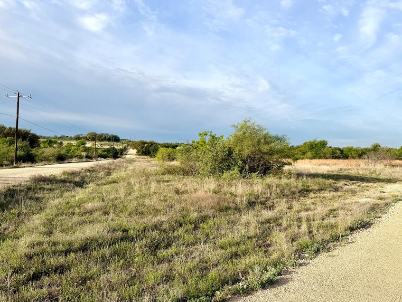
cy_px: 144
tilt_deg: +0.5
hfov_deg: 61.3
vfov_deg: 48.2
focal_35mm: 29
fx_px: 337
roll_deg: -1.5
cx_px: 235
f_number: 1.78
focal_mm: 6.76
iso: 80
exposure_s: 1/4167
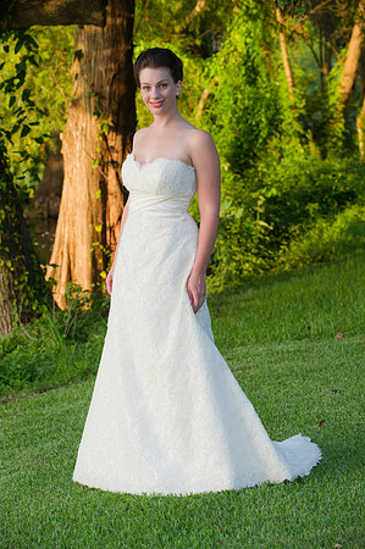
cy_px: 274
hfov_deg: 12.4
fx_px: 1677
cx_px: 182
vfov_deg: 18.6
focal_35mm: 110
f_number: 5.6
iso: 400
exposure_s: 1/125
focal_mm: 110
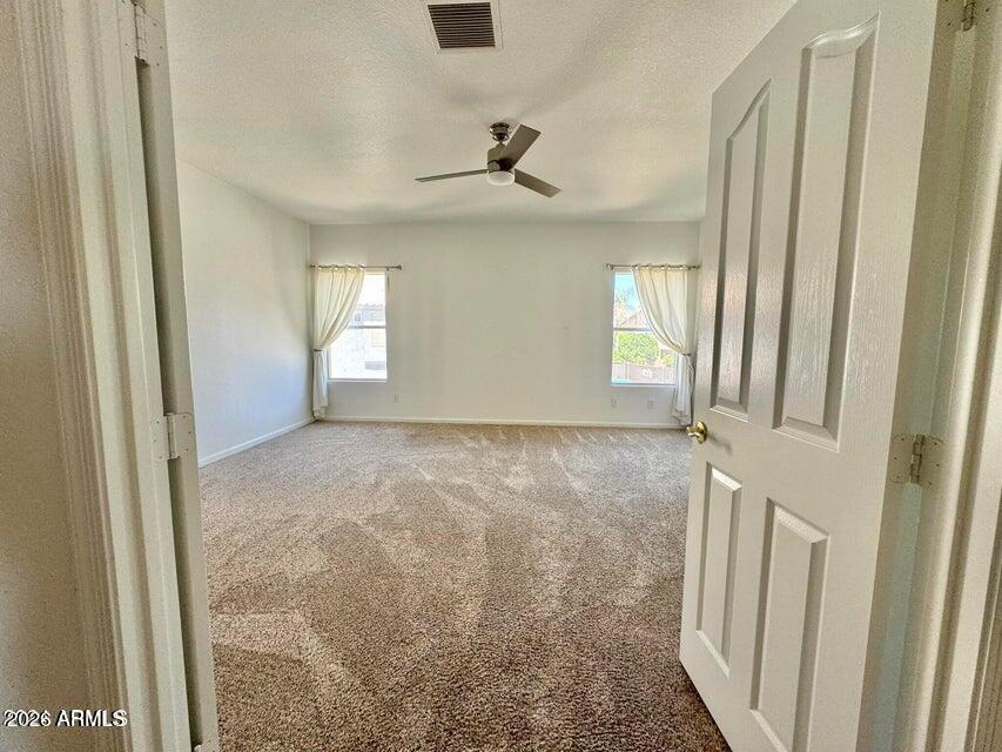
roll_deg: -0.8
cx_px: 501
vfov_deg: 85.7
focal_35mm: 14
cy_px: 376
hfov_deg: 102.1
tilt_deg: -5.7
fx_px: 405
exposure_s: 1/99
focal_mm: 2.22
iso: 125
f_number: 2.2
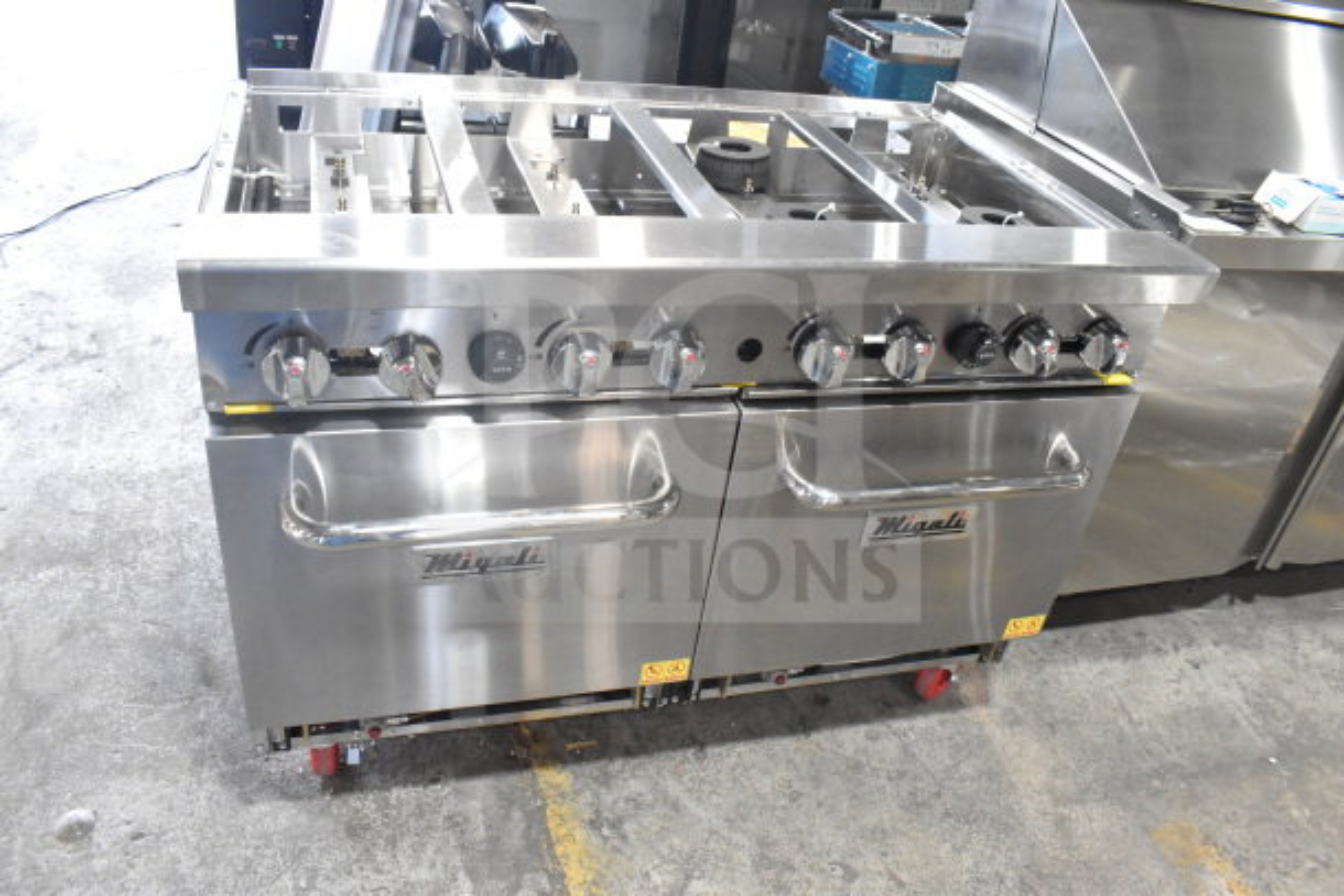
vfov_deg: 48.0
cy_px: 448
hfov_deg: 67.4
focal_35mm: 27
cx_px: 672
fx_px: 1008
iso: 6400
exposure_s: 1/250
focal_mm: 18
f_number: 8
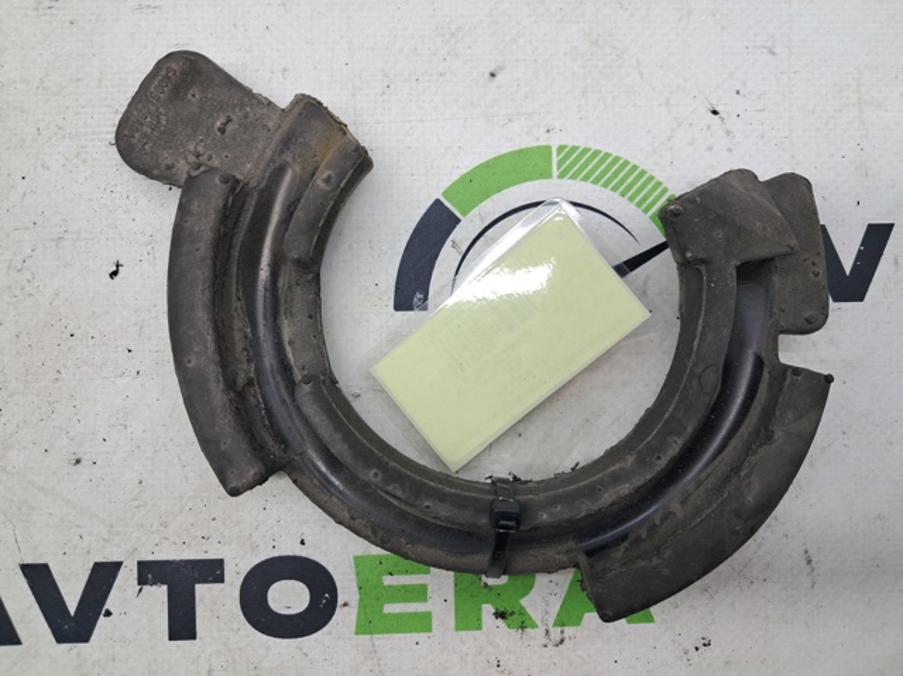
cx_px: 452
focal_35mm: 27
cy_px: 338
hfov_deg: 65.4
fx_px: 704
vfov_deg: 51.3
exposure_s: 1/60
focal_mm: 4
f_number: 1.8
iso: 50
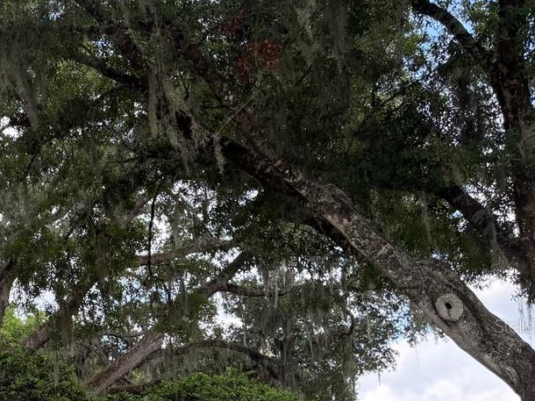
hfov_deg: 26.8
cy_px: 326
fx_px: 973
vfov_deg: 22.9
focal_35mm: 63
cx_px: -125
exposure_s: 1/1091
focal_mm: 6.76
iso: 100
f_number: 1.78
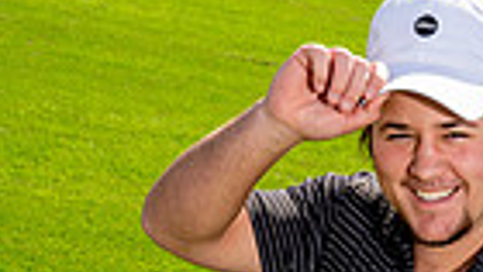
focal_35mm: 118
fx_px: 1512
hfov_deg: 17.9
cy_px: 699
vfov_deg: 9.1
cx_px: 435
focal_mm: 35
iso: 100
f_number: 7.1
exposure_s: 1/250
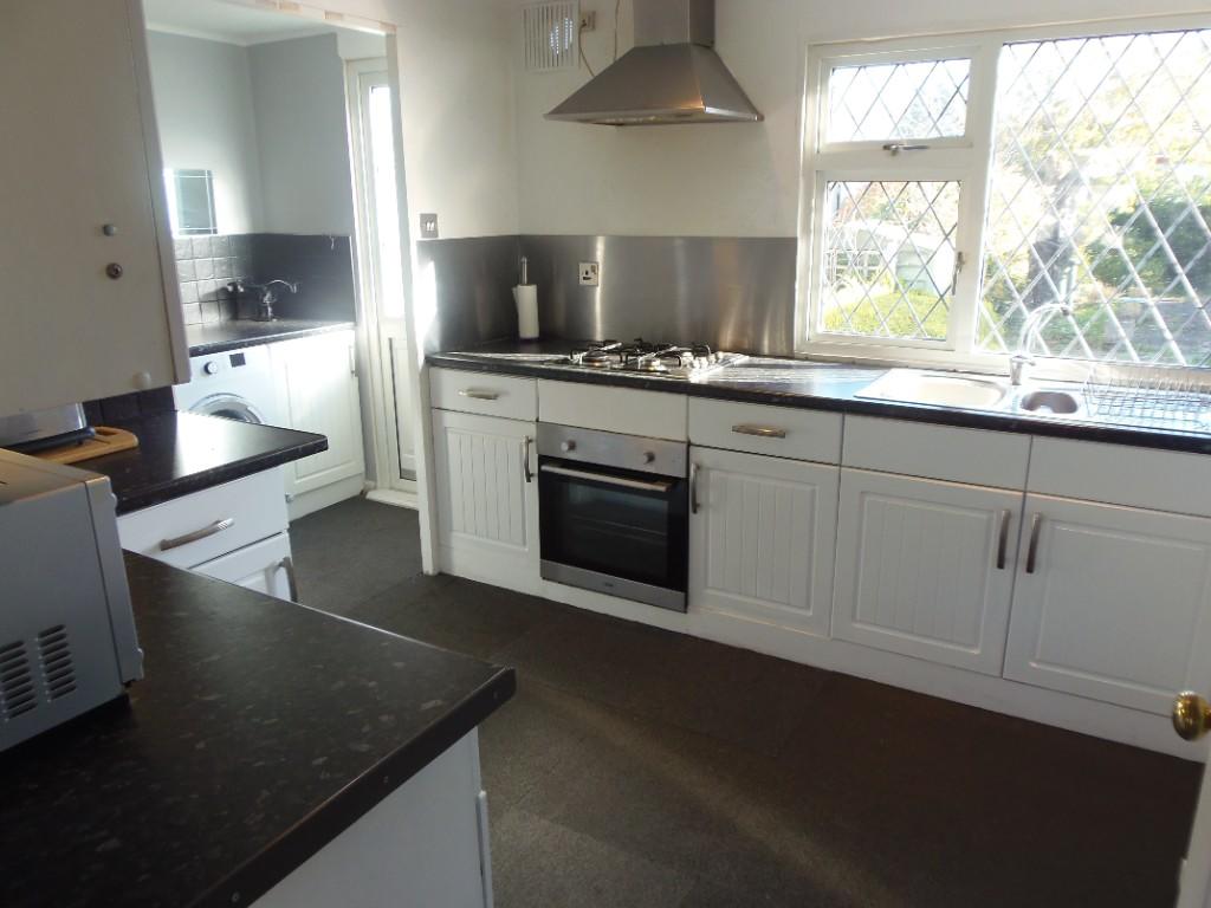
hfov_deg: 71.6
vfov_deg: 56.8
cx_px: 606
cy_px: 454
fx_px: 840
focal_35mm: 24
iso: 80
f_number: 2.9
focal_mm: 4.3
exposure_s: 1/30
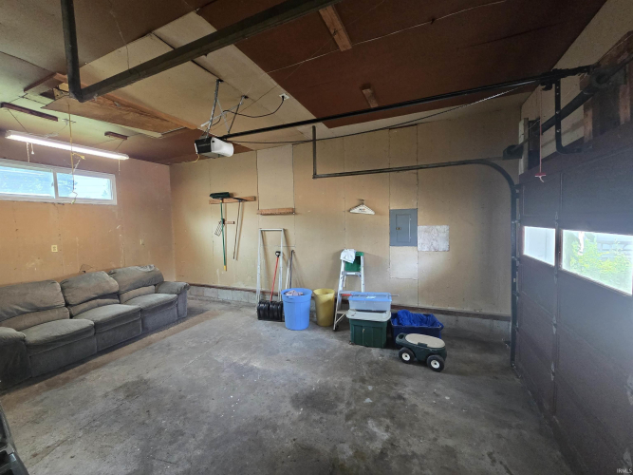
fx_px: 238
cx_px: 316
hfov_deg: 106.2
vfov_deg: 89.9
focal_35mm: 13
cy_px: 238
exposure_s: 1/60
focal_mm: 2.2
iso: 500
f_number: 2.2
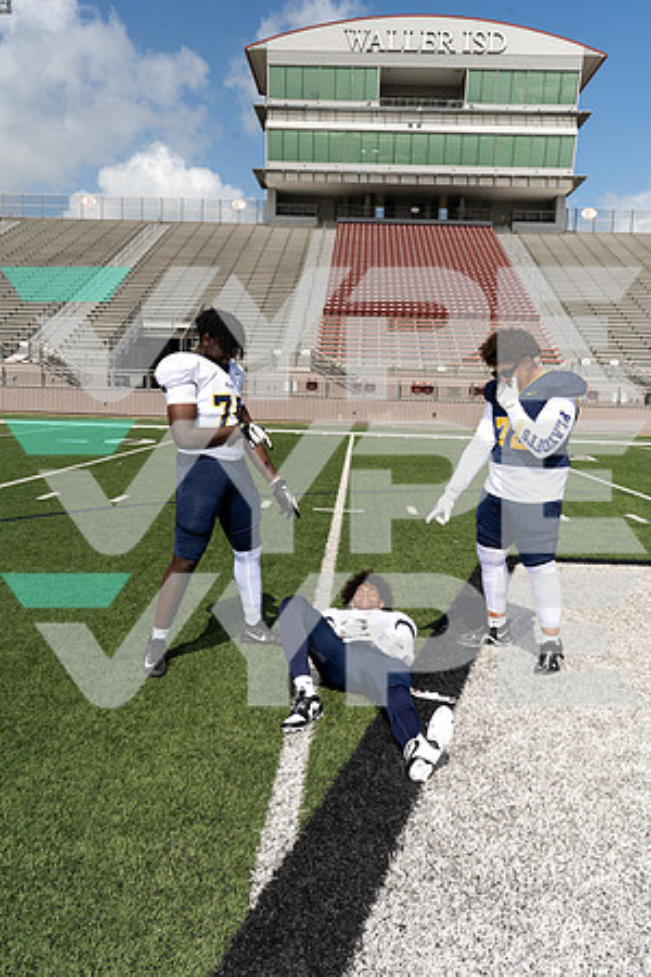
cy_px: 488
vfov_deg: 60.3
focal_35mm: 31
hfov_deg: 42.3
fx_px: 841
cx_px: 326
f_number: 11
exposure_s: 1/250
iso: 100
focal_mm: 31
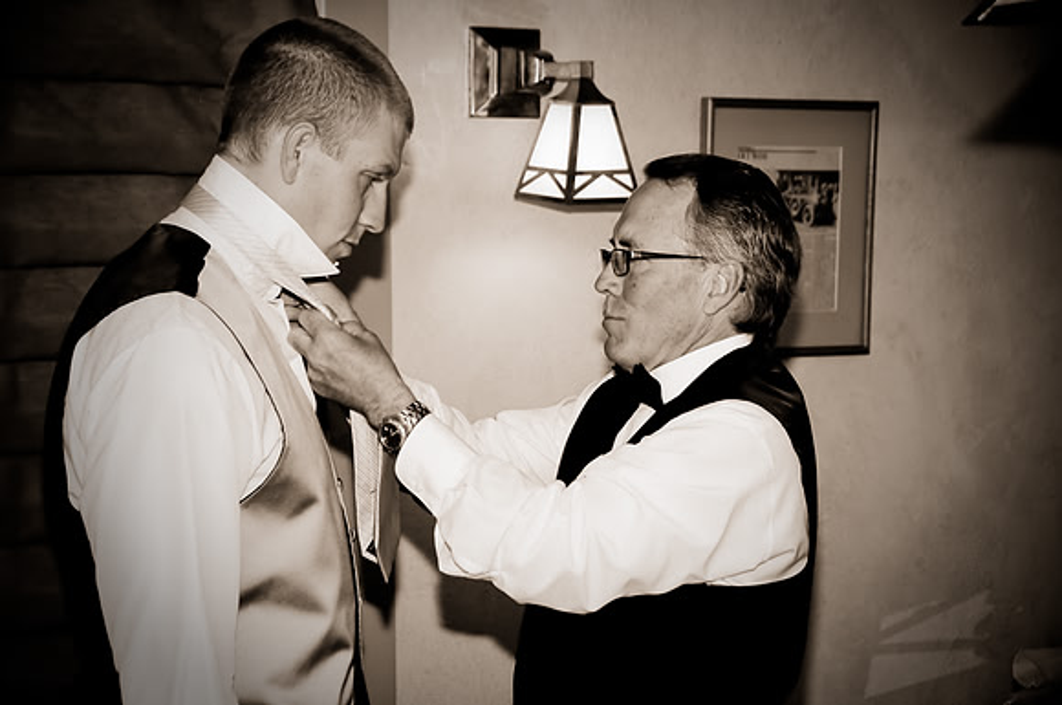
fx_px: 3093
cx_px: 531
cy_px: 352
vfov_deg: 13.0
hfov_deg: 19.5
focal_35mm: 105
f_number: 5
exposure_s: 1/60
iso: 200
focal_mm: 70
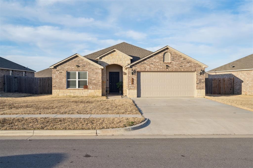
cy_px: 84
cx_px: 126
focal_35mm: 35
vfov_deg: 37.8
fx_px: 246
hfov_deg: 54.4
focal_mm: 35
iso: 200
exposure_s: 1/1000
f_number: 7.1
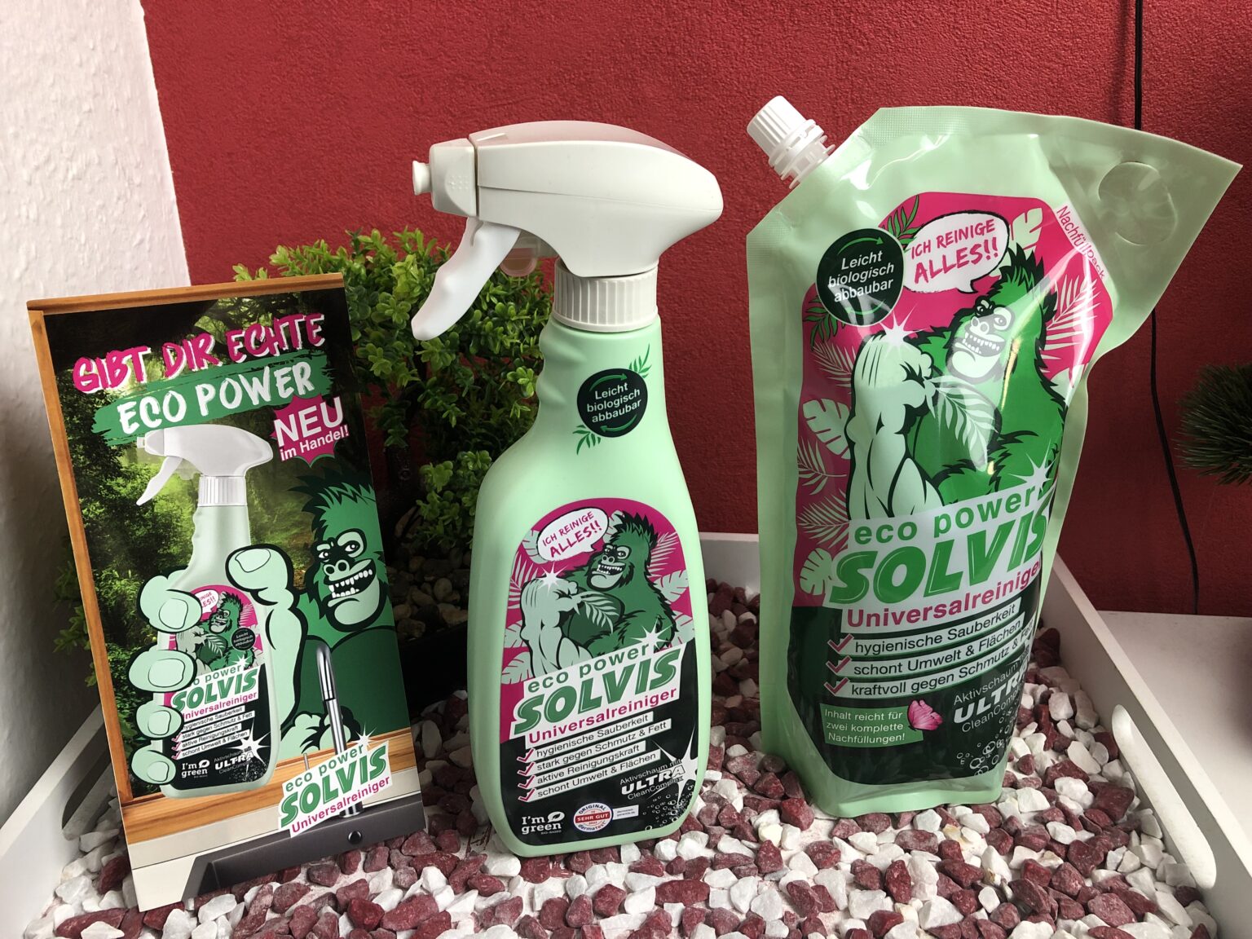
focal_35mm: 28
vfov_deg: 49.7
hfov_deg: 63.4
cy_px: 470
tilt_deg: -26.5
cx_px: 626
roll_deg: -0.7
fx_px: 1013
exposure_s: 1/33
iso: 40
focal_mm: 3.99
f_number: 1.8
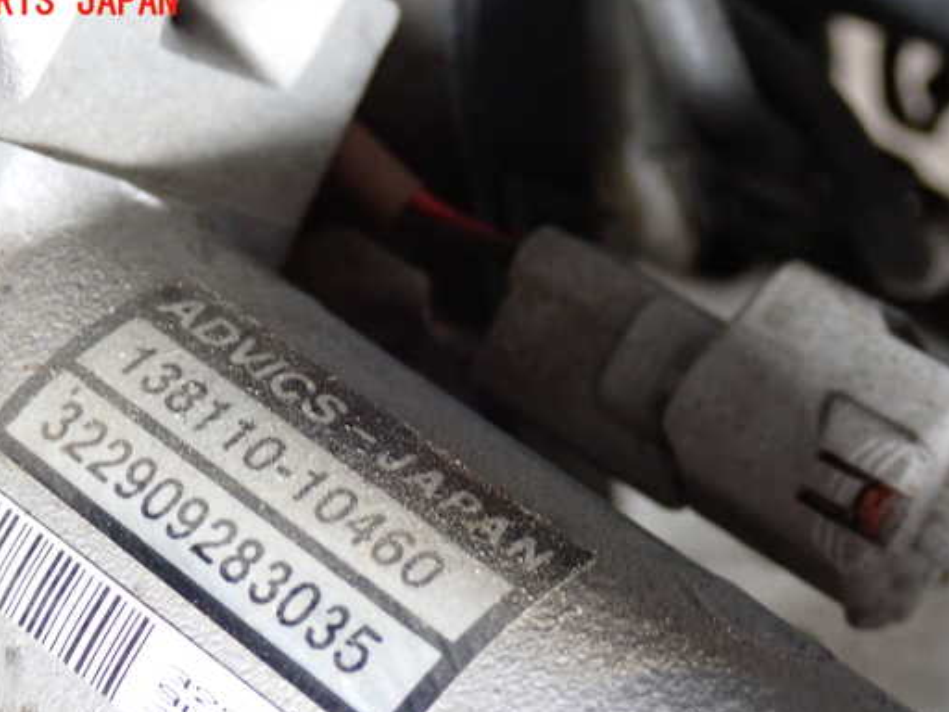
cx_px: 397
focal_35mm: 68
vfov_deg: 21.6
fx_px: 1864
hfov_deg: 28.5
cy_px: 397
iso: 800
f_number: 3.5
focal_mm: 10.35
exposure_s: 1/15
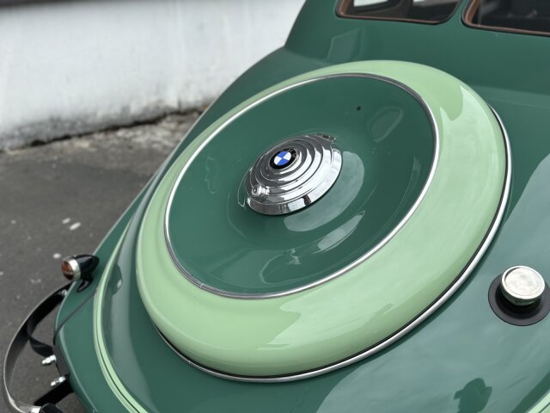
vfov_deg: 30.3
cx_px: 275
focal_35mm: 48
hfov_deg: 39.7
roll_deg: +0.9
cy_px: 206
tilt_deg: -21.7
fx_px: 763
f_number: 1.78
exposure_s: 1/2532
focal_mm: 6.86
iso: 100
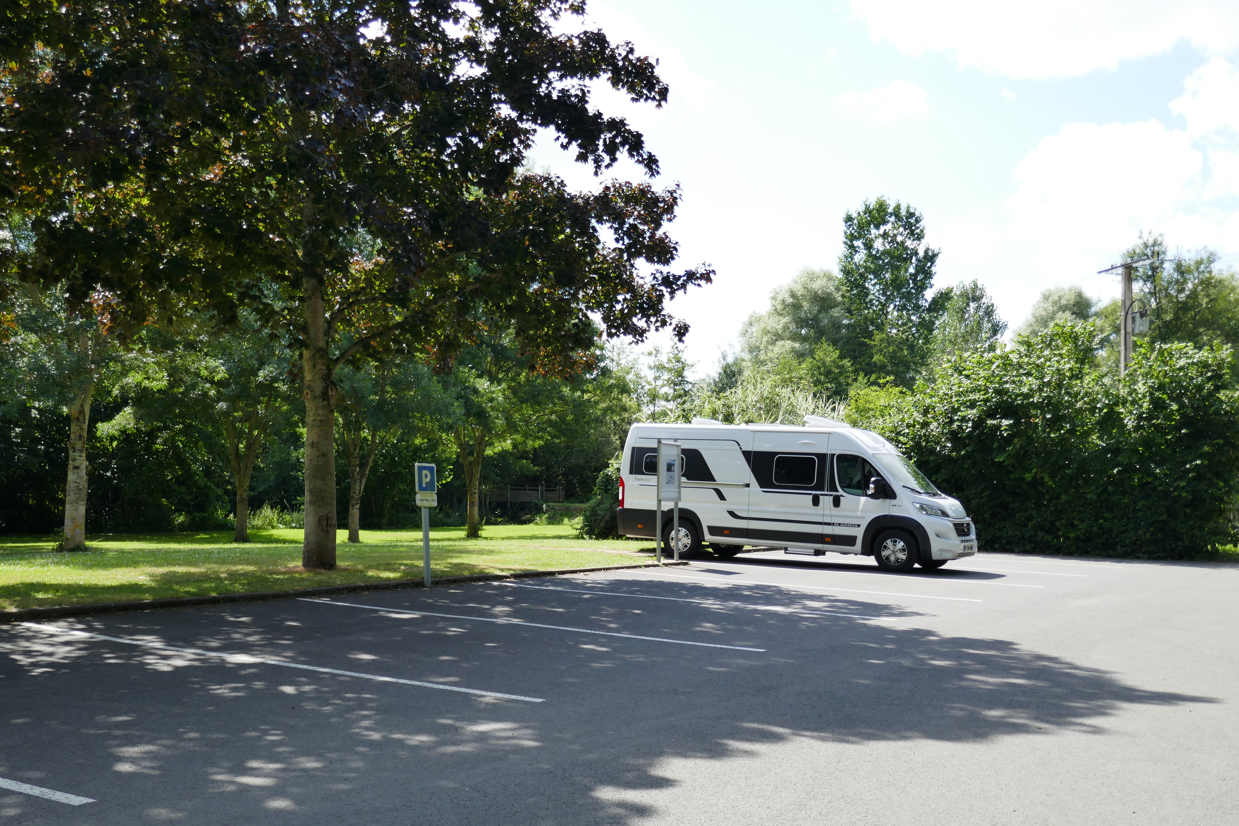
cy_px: 413
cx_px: 620
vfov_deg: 35.9
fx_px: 1273
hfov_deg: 51.9
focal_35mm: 37
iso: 125
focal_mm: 13.3
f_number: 3.5
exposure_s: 1/500
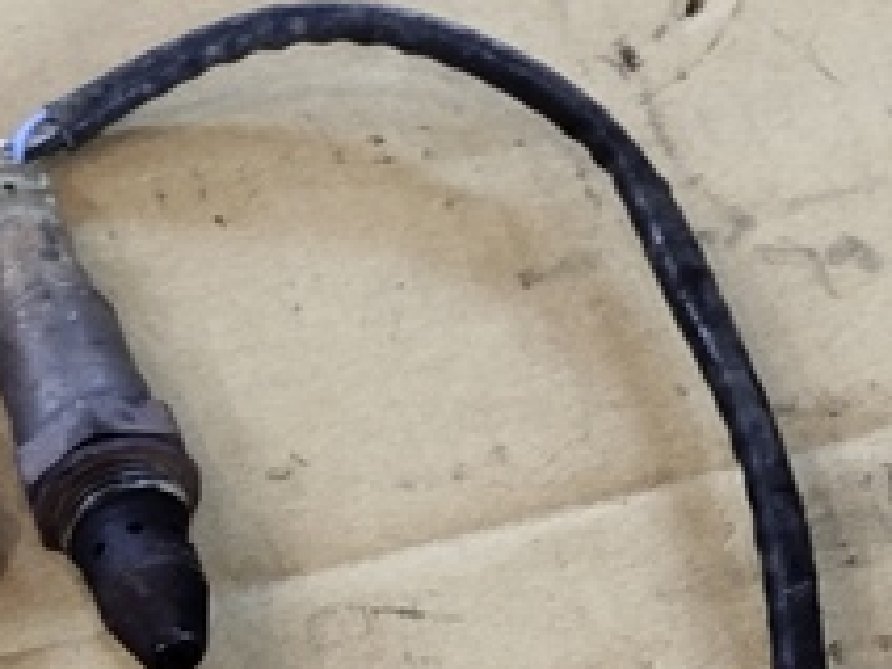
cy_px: 863
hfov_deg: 13.5
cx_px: 168
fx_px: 3736
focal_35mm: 145
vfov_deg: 10.0
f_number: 1.7
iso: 640
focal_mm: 5.31
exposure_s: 1/33
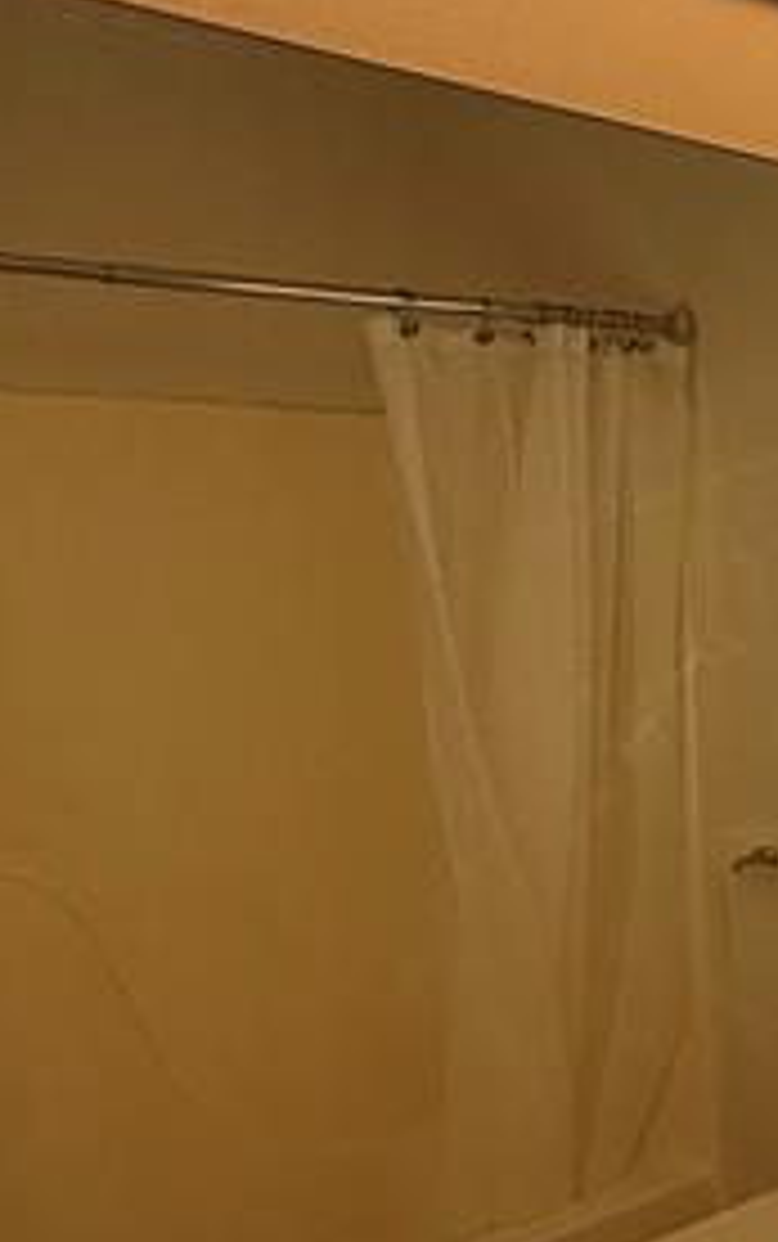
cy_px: 922
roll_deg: -0.4
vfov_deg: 36.1
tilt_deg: -11.1
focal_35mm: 55
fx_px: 1862
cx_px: 1178
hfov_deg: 20.2
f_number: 2.2
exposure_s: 1/427
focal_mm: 2.22
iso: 50
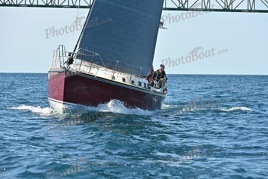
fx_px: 1340
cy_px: 88
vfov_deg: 7.6
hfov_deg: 11.4
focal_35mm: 180
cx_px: 137
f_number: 8
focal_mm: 175
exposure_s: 1/1000
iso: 320
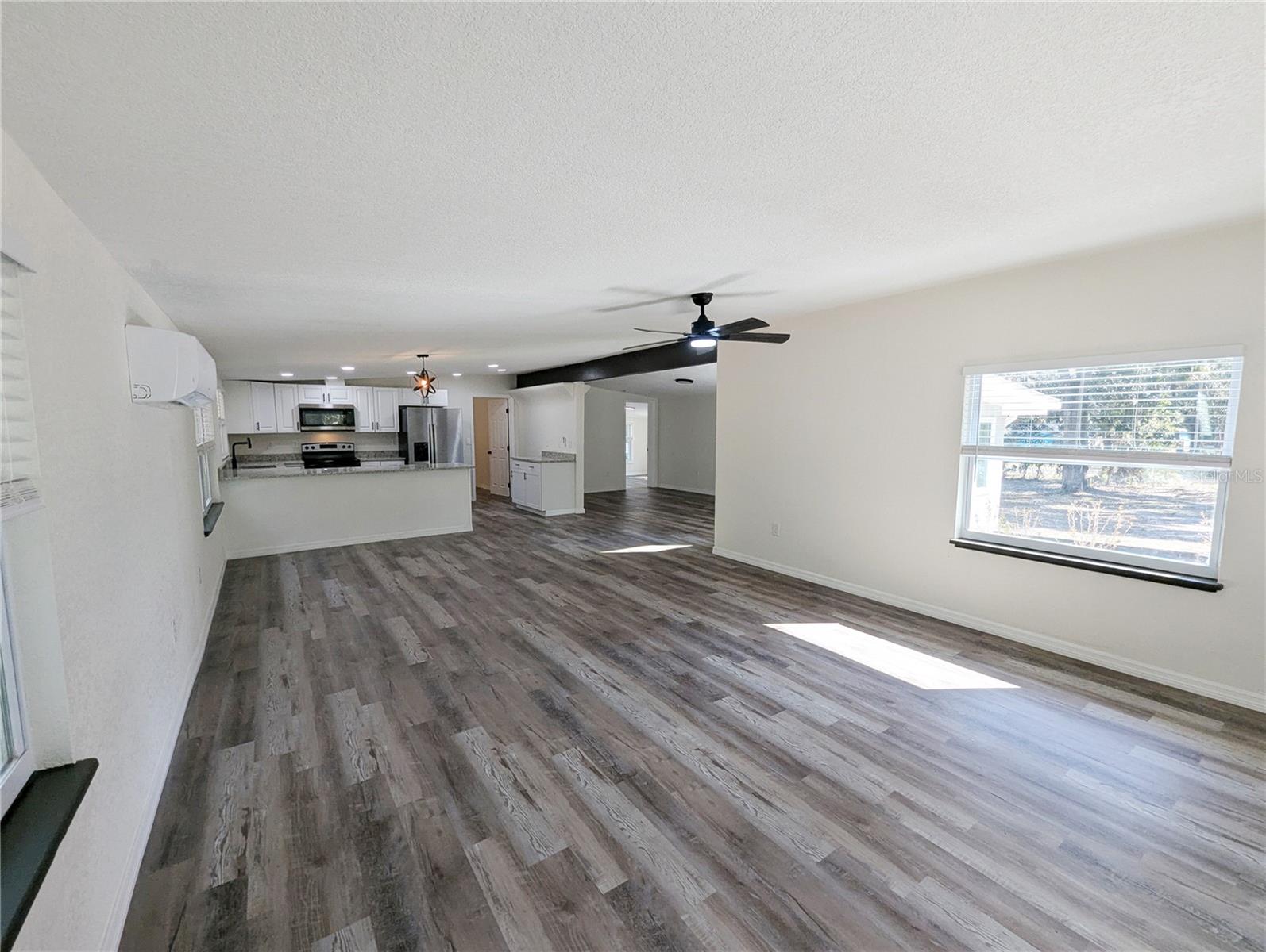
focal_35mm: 13
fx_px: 476
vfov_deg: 90.1
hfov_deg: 106.1
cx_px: 633
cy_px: 476
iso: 46
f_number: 2.2
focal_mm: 1.95
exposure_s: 1/126
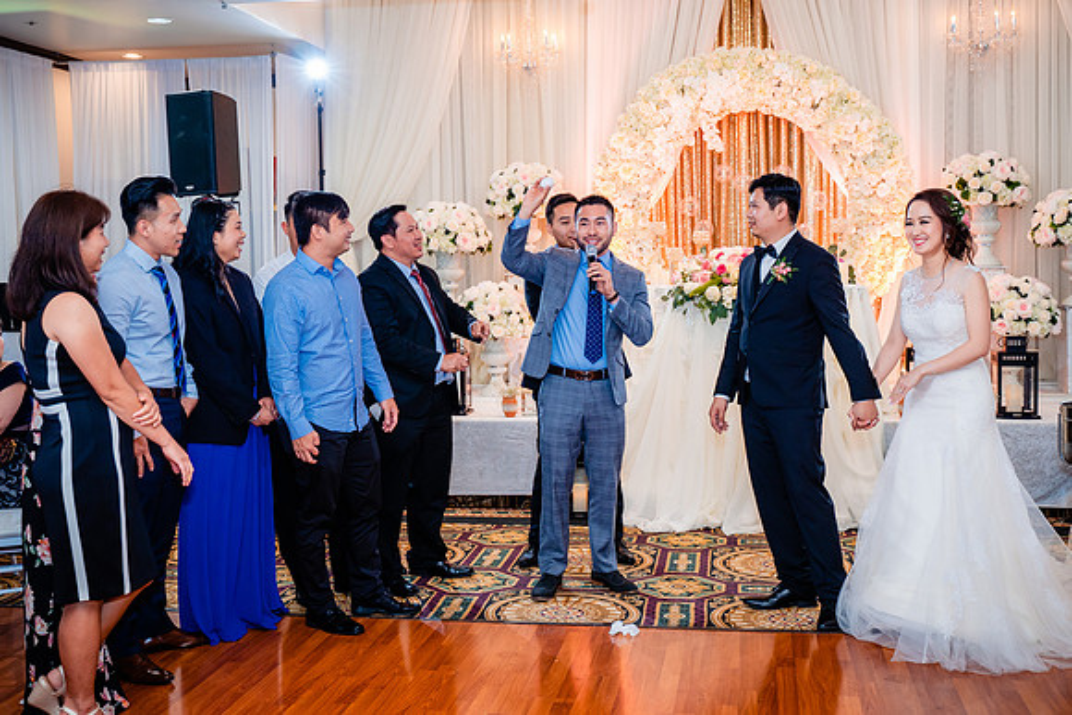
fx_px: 1279
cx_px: 535
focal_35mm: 43
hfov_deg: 45.5
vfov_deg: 31.2
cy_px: 334
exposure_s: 1/160
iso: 1000
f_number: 3.5
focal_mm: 39
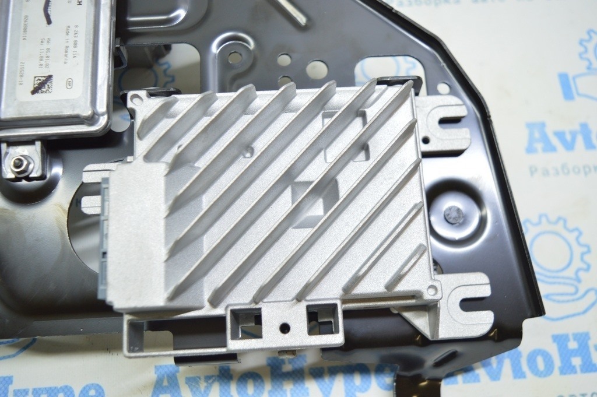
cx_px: 298
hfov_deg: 55.1
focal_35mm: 34
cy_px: 198
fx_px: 572
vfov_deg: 38.3
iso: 400
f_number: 3.8
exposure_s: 1/40
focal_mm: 23
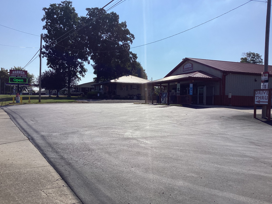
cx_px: 137
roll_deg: -0.6
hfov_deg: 56.8
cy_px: 101
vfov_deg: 44.2
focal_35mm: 32
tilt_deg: +0.0
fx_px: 251
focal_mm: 3.3
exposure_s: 1/3546
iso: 25
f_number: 2.4
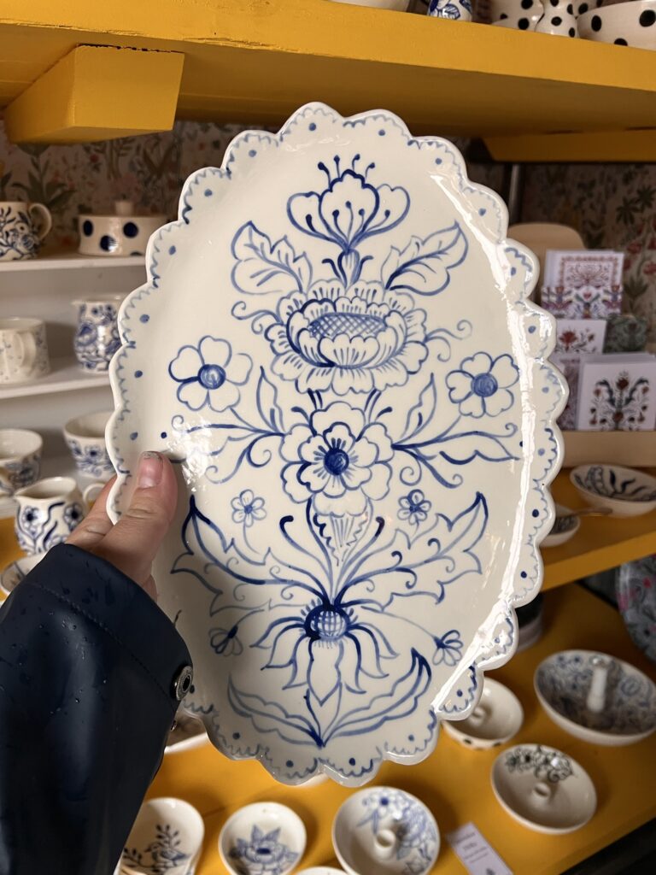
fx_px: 657
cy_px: 438
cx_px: 328
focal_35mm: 26
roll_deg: -1.2
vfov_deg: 67.3
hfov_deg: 53.1
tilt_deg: -21.5
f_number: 1.5
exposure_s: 1/60
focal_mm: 5.7
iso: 125
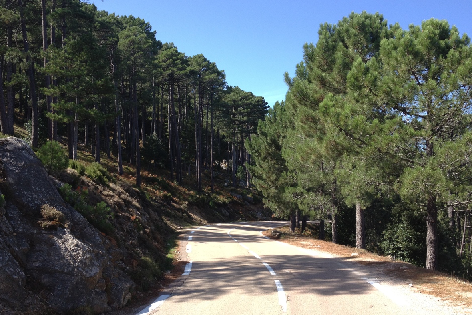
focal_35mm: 37
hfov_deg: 51.9
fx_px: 485
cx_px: 237
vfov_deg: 35.9
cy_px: 163
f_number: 2.4
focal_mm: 4.28
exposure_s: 1/606
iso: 64
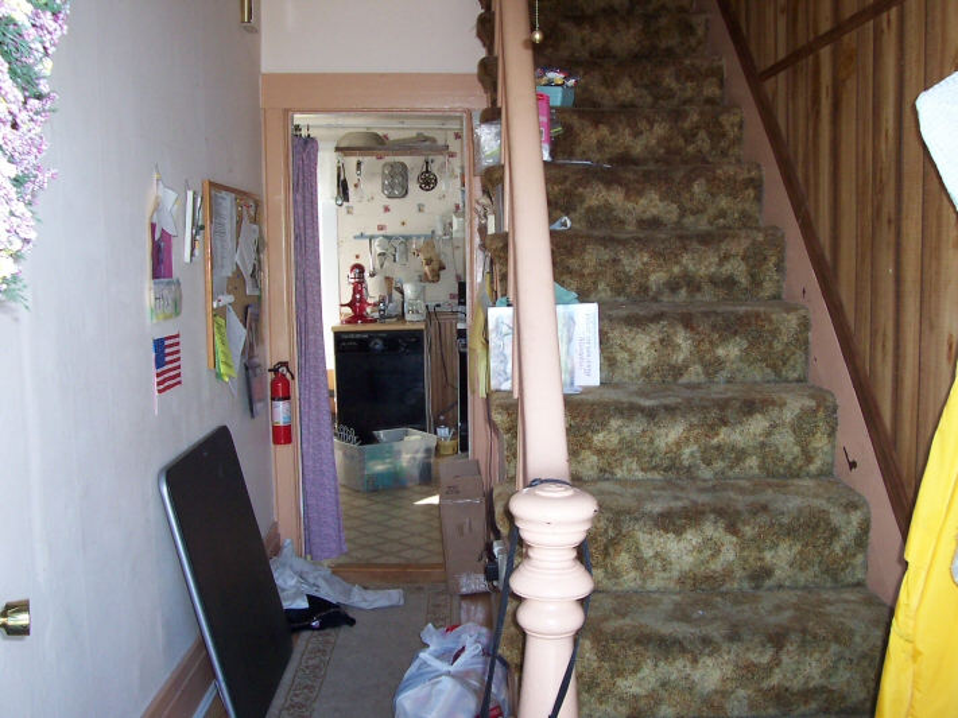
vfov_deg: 38.7
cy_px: 359
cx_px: 479
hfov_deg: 50.1
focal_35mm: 37
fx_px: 1024
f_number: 2.8
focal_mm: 5.6
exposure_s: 1/60
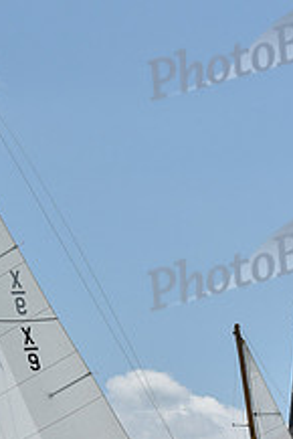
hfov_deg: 7.3
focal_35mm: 187
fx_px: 2279
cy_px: 182
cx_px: 43
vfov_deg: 11.0
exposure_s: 1/1600
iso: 250
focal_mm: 70
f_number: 8
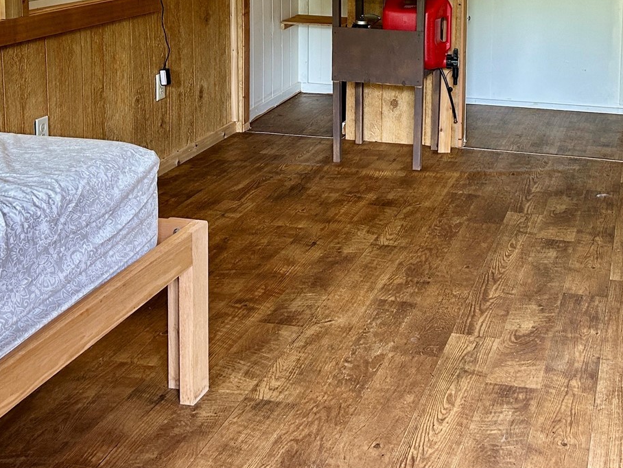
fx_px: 990
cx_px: 438
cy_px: 5
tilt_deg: -6.9
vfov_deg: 25.3
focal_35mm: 55
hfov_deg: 34.5
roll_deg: -1.7
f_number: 1.5
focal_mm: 5.7
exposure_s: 1/68
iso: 125
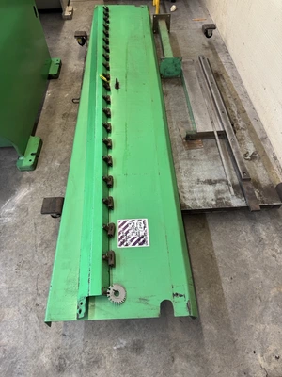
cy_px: 188
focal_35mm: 24
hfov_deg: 56.8
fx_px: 261
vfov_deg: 71.6
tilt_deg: -52.8
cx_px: 141
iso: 125
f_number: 1.78
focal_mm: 6.76
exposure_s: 1/60
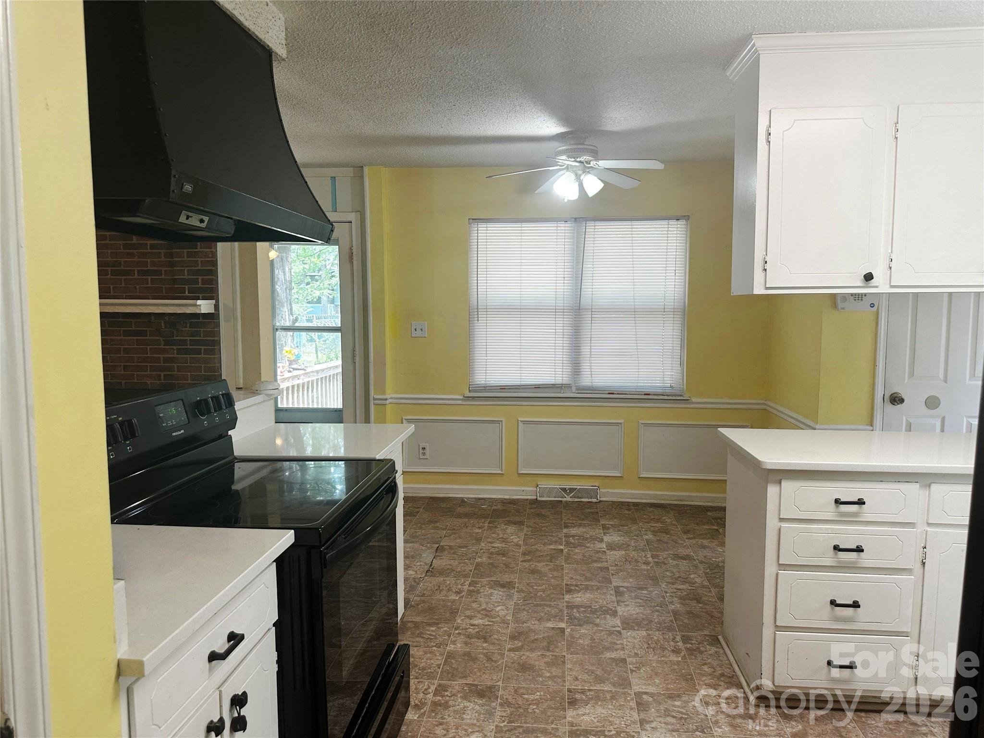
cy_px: 369
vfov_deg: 56.8
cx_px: 492
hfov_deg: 71.6
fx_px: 682
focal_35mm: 24
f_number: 1.78
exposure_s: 1/120
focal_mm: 6.86
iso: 125
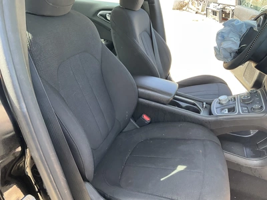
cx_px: 134
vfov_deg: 48.2
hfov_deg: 61.7
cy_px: 100
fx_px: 224
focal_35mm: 29
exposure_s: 1/122
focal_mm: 3
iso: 50
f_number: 1.8
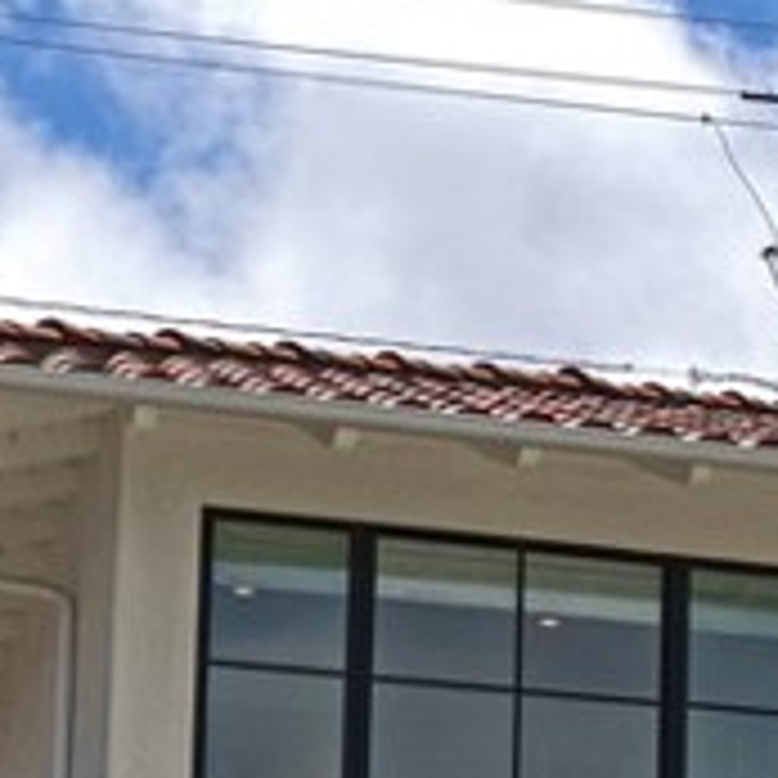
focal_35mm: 151
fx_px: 3840
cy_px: 1050
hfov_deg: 10.7
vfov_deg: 11.2
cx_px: 1480
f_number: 9
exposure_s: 1/2000
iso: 800
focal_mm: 30
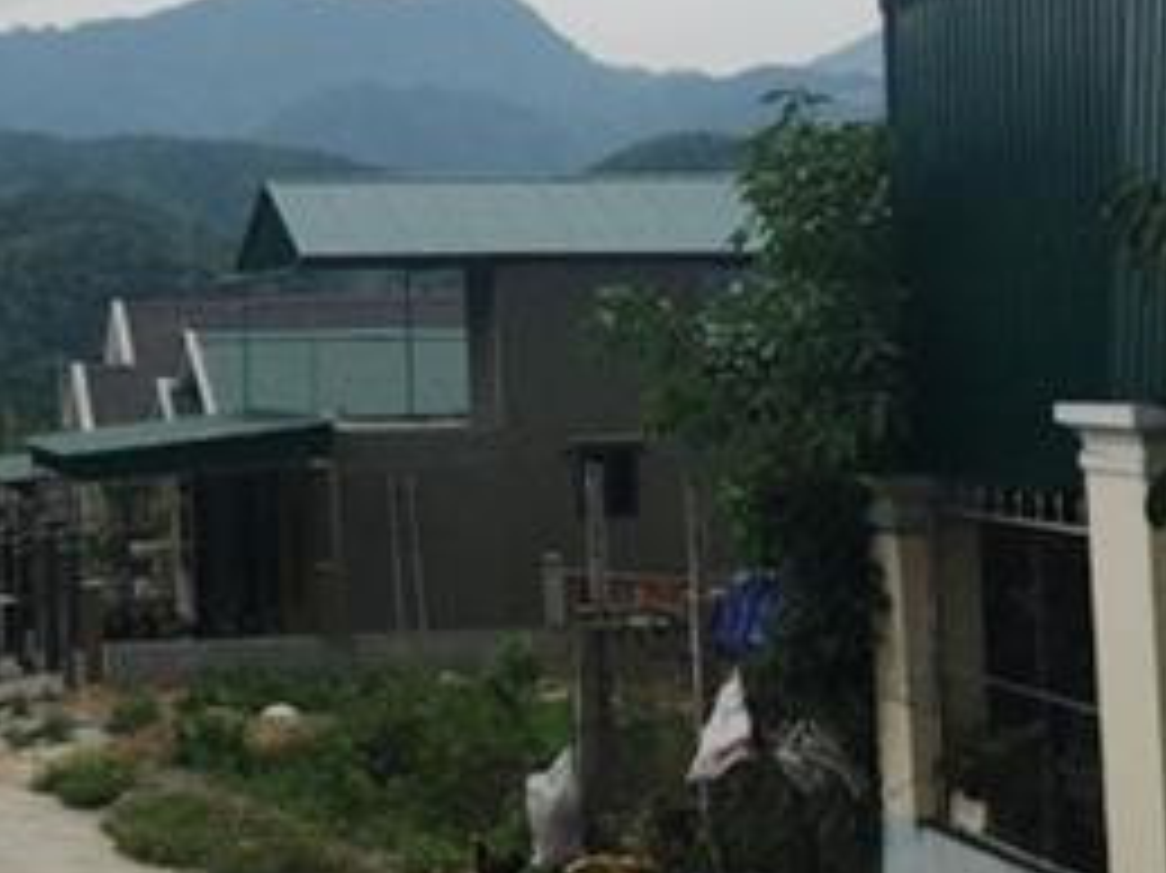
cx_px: 95
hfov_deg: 22.7
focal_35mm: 84
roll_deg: +2.1
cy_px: 238
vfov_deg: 17.5
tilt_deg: +2.8
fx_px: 2828
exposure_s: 1/1789
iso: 25
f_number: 2.2
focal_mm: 4.15
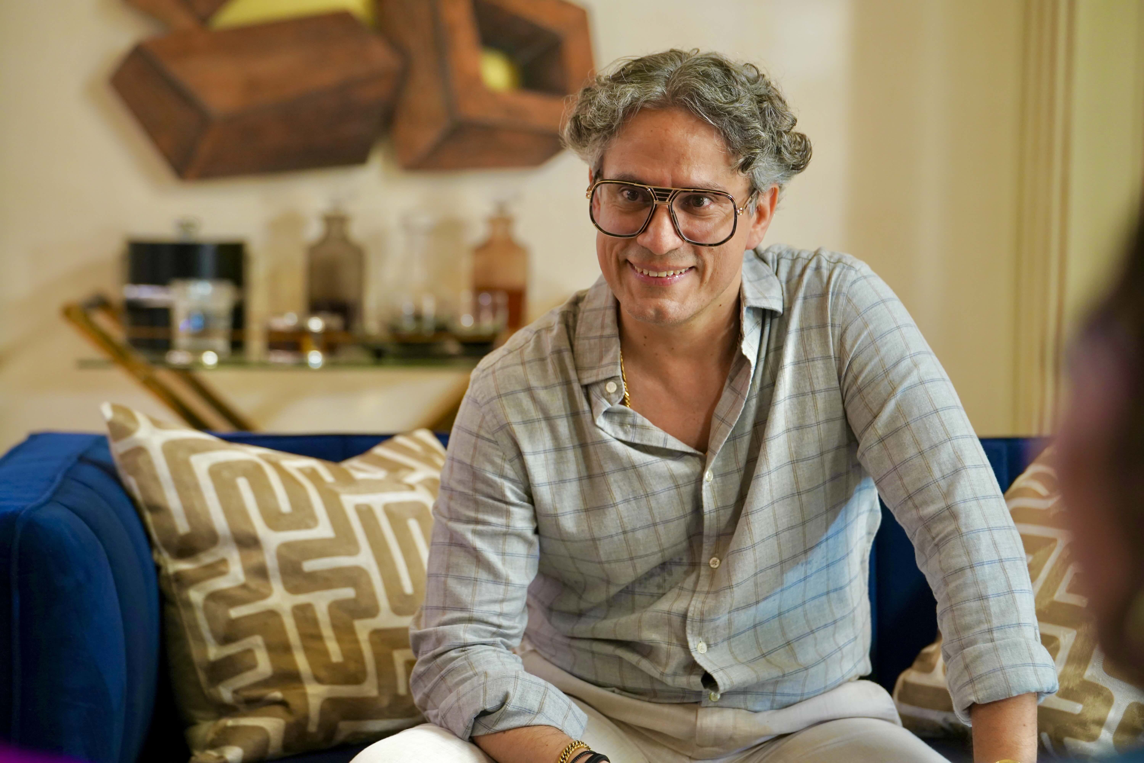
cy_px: 382
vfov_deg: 12.2
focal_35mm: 112
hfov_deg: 18.3
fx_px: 3559
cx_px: 572
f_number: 3.5
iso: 2000
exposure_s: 1/200
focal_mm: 112
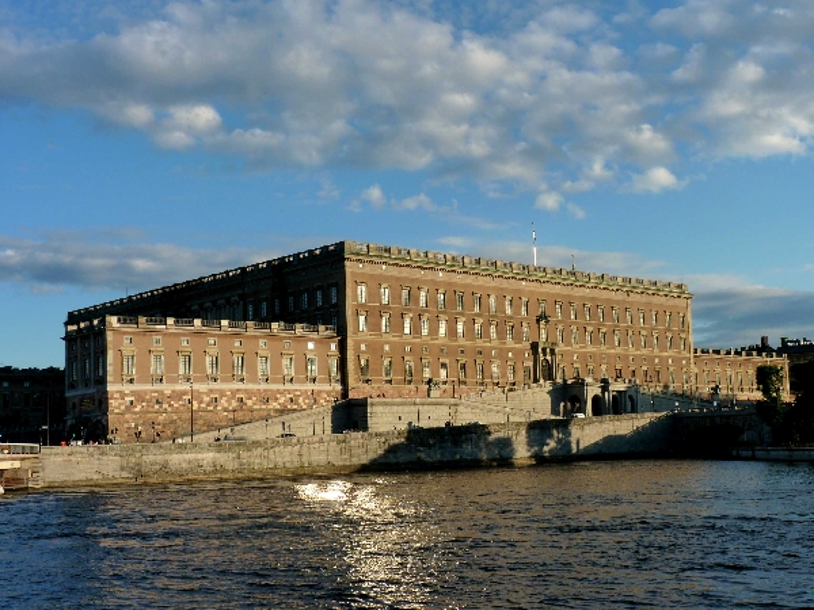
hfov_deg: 41.2
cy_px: 305
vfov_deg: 31.5
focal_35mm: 46
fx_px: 1082
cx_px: 407
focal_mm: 8.2
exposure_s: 1/320
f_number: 5.6
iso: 125
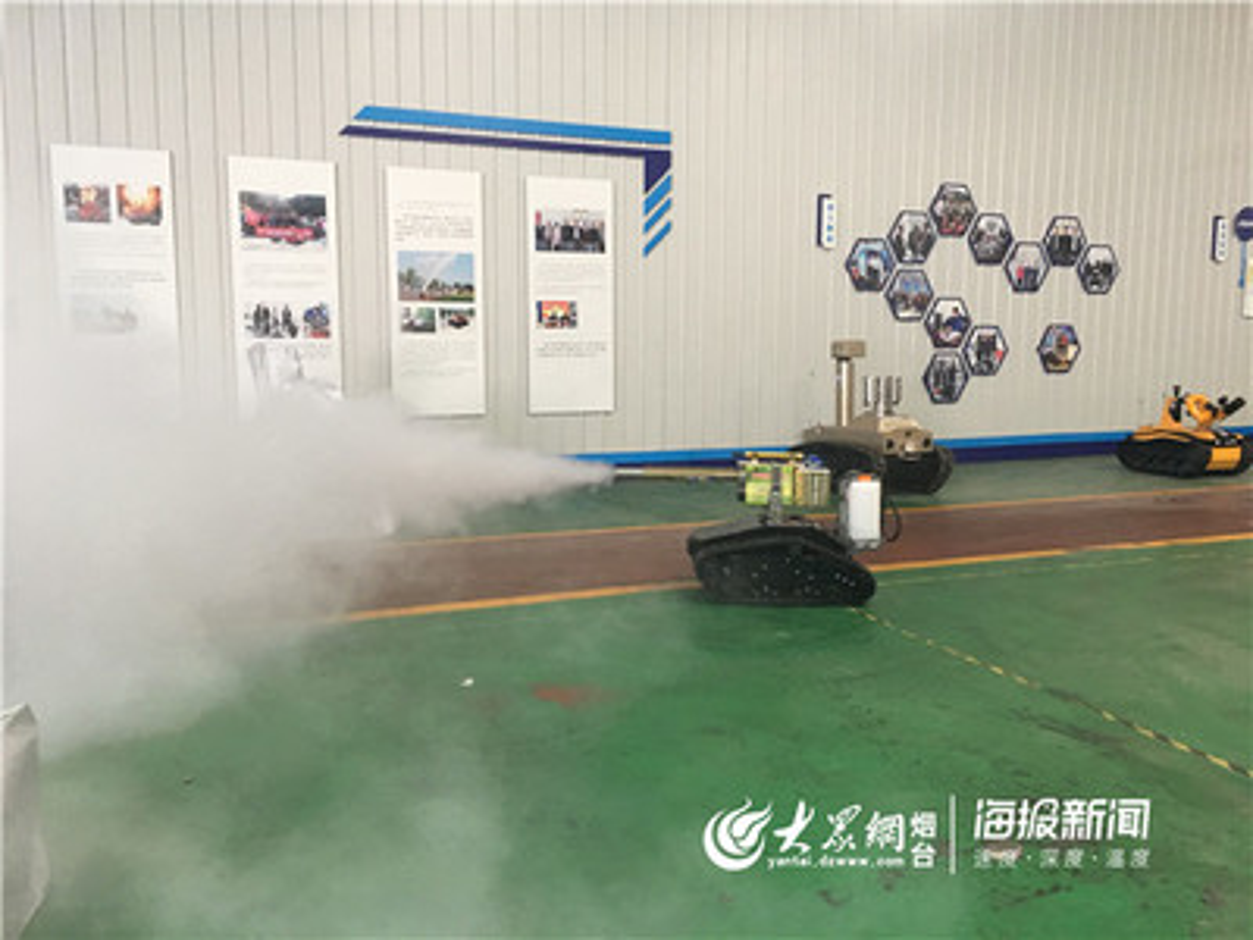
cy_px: 470
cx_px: 626
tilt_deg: -6.8
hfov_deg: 61.7
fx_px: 1050
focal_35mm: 29
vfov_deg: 48.2
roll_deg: -1.4
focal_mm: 4.15
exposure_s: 1/8
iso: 100
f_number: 2.2
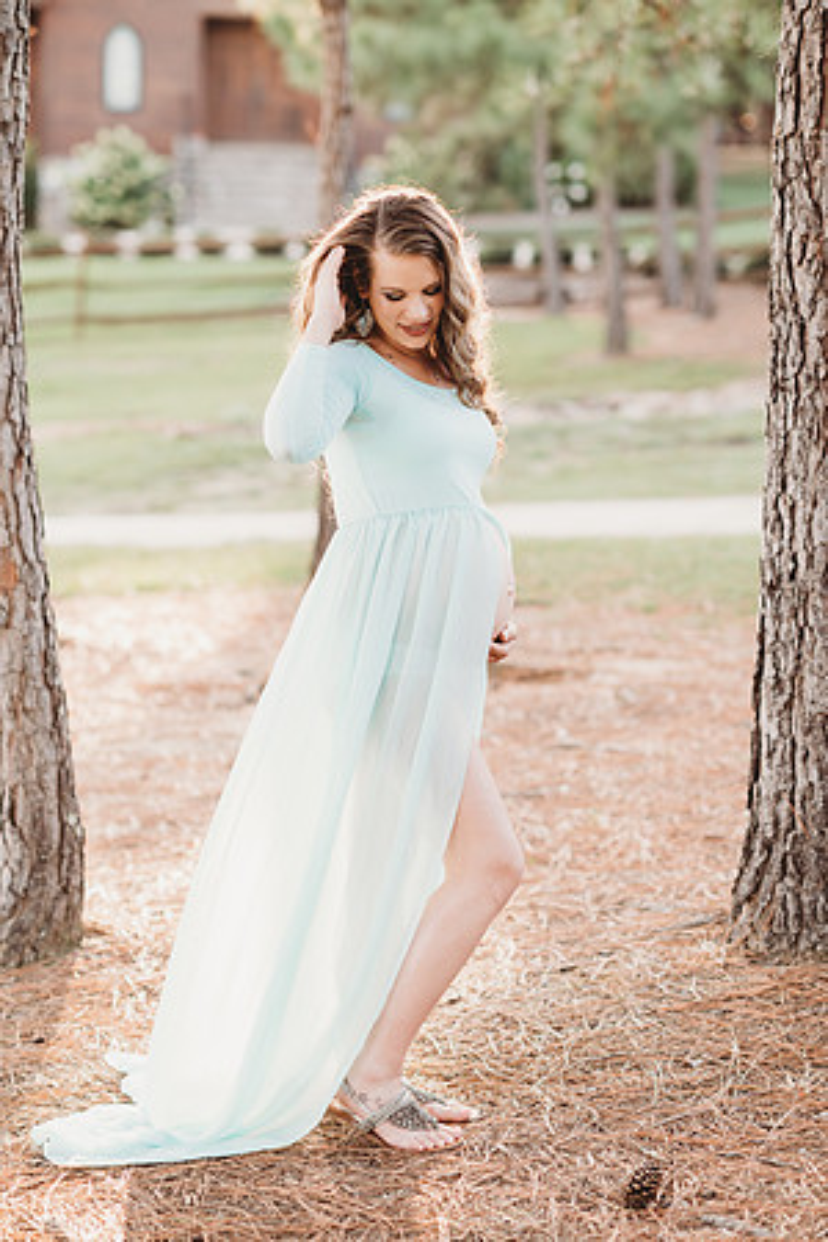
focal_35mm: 85
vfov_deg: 23.9
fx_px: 2932
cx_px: 414
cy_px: 621
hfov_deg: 16.1
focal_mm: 85
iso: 160
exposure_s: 1/200
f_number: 2.5
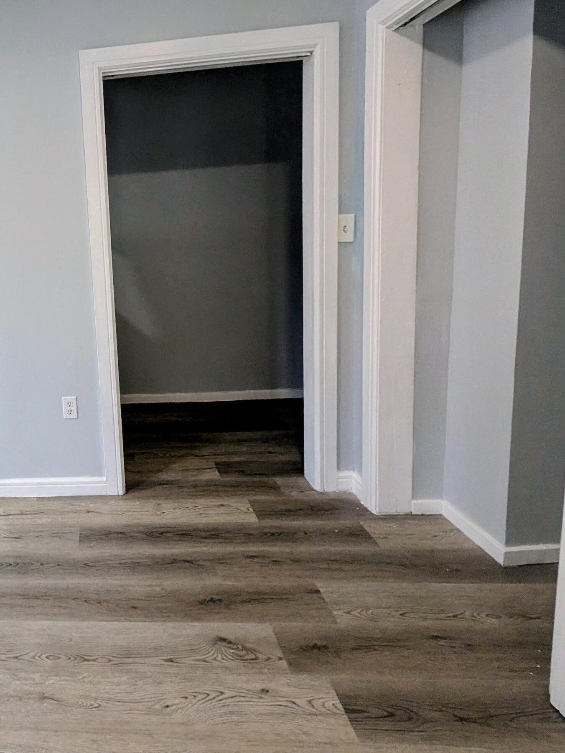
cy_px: 287
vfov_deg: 80.4
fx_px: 435
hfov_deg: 57.3
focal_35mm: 20
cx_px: 62
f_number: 1.7
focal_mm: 2.02
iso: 206
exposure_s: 1/167
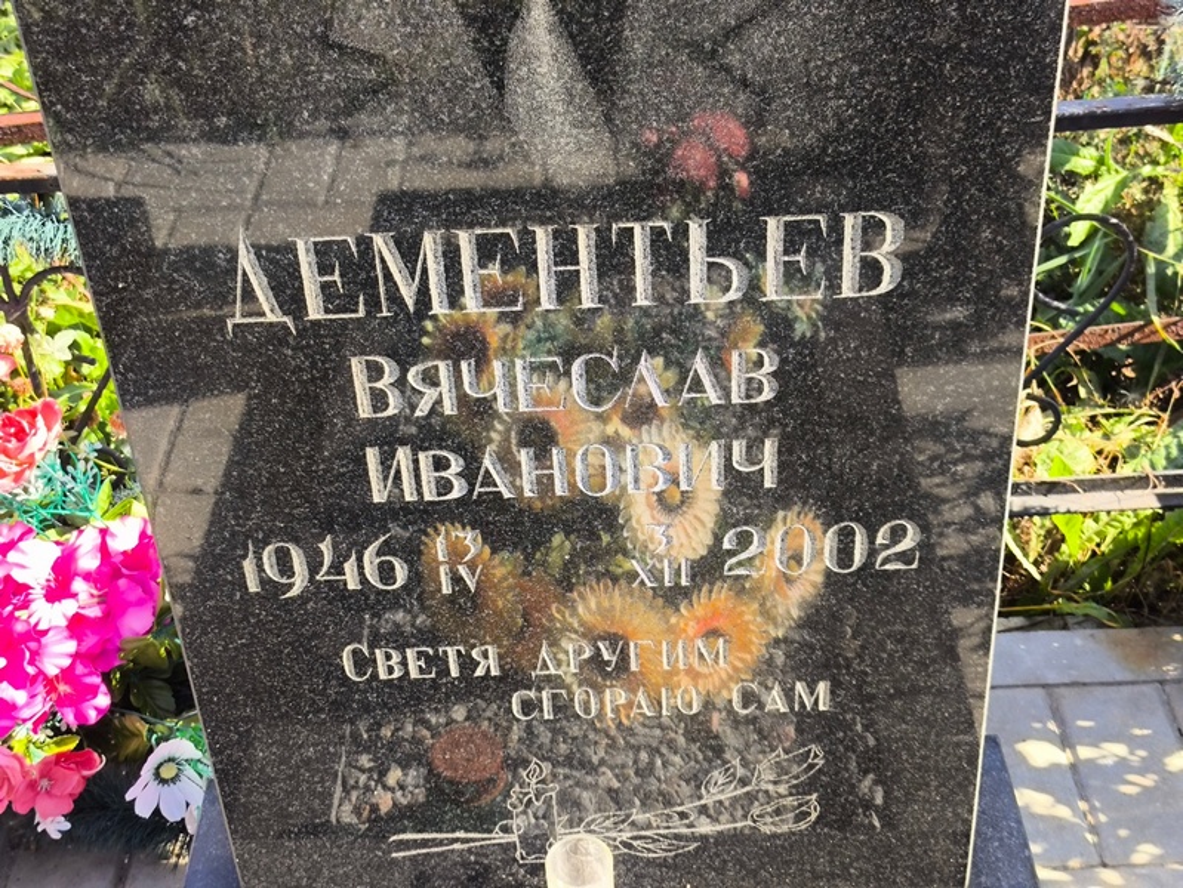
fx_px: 1710
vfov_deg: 29.1
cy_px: 444
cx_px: 592
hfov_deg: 38.2
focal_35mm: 50
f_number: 1.7
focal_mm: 4.71
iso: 50
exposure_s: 1/328
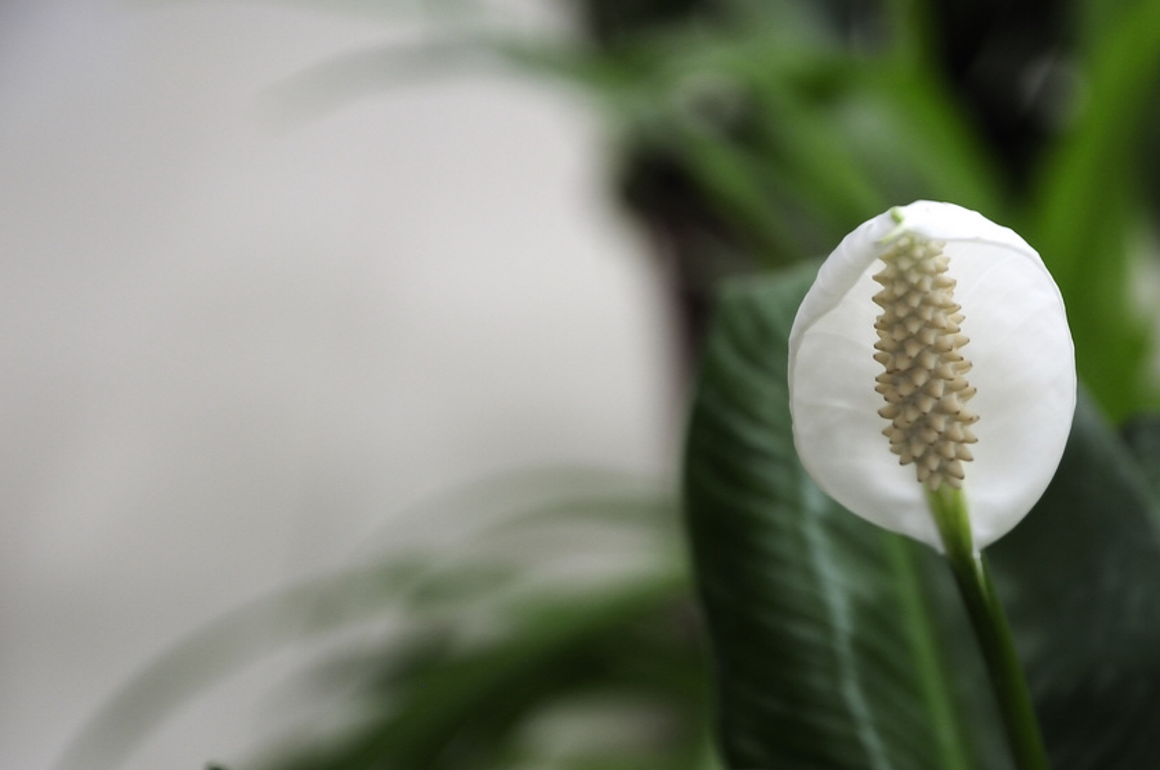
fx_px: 5007
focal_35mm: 156
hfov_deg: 13.2
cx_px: 679
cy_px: 462
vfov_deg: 8.8
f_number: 6.3
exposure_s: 1/8
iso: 320
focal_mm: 85
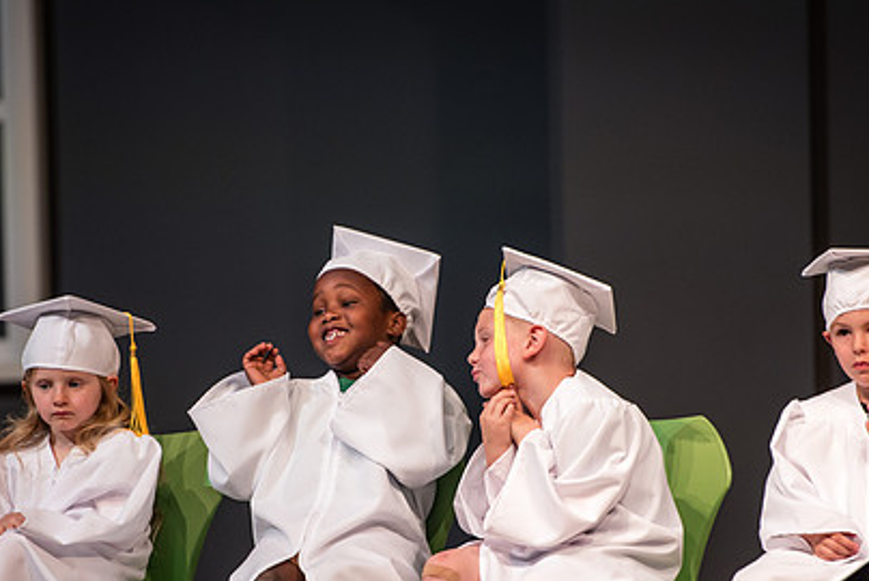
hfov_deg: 6.8
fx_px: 7319
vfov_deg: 4.5
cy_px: 396
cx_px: 357
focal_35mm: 303
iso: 800
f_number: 2.8
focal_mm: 200
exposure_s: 1/250
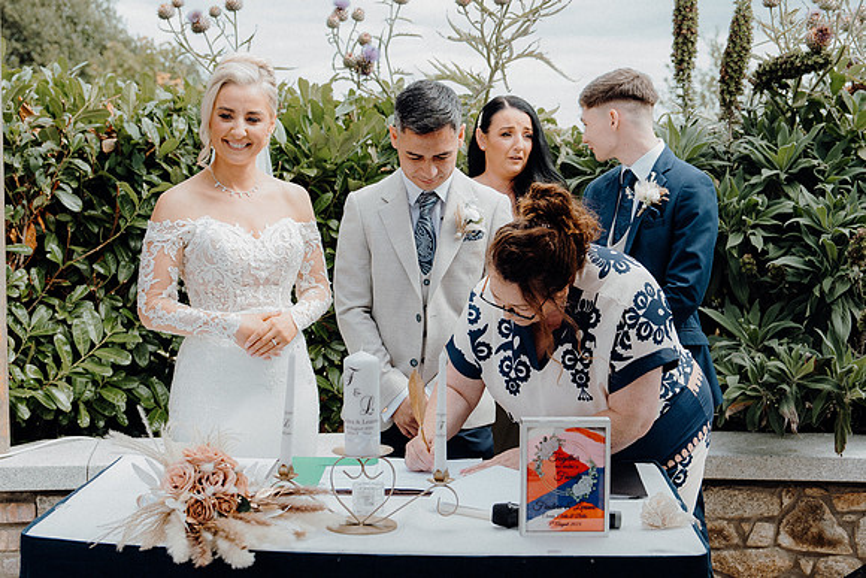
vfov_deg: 23.8
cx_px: 433
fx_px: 1371
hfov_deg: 35.0
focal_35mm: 57
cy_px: 289
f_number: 3.5
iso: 125
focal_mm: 38
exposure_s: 1/250
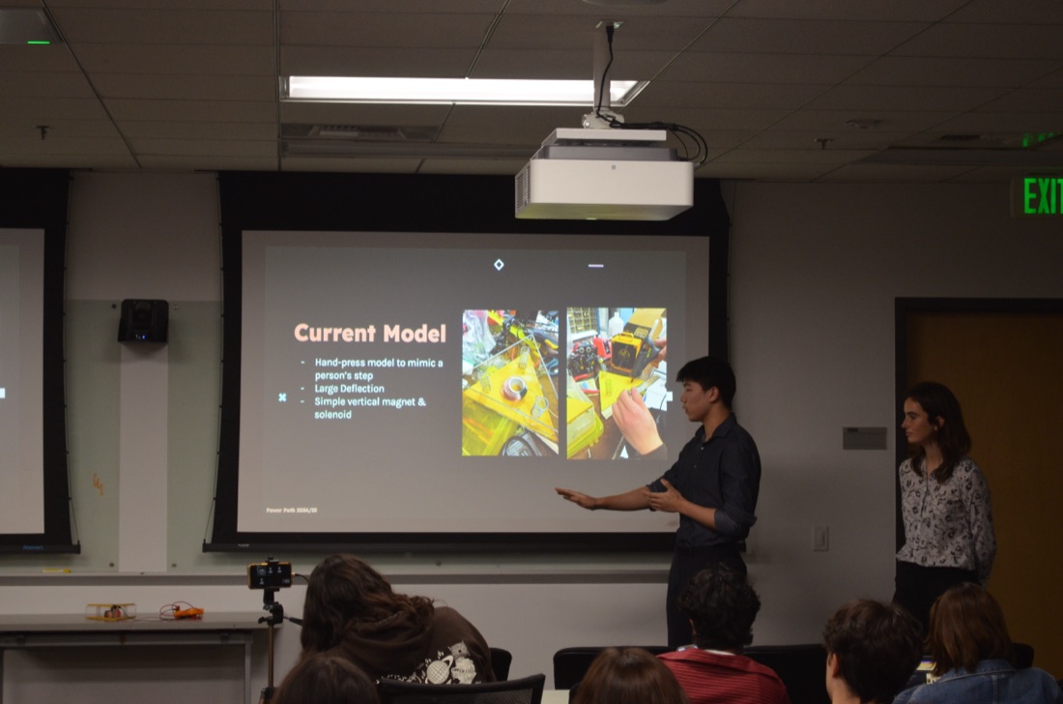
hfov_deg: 24.7
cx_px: 532
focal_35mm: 82
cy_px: 352
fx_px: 2430
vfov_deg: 16.5
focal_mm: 55
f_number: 5.6
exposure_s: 1/45
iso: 800
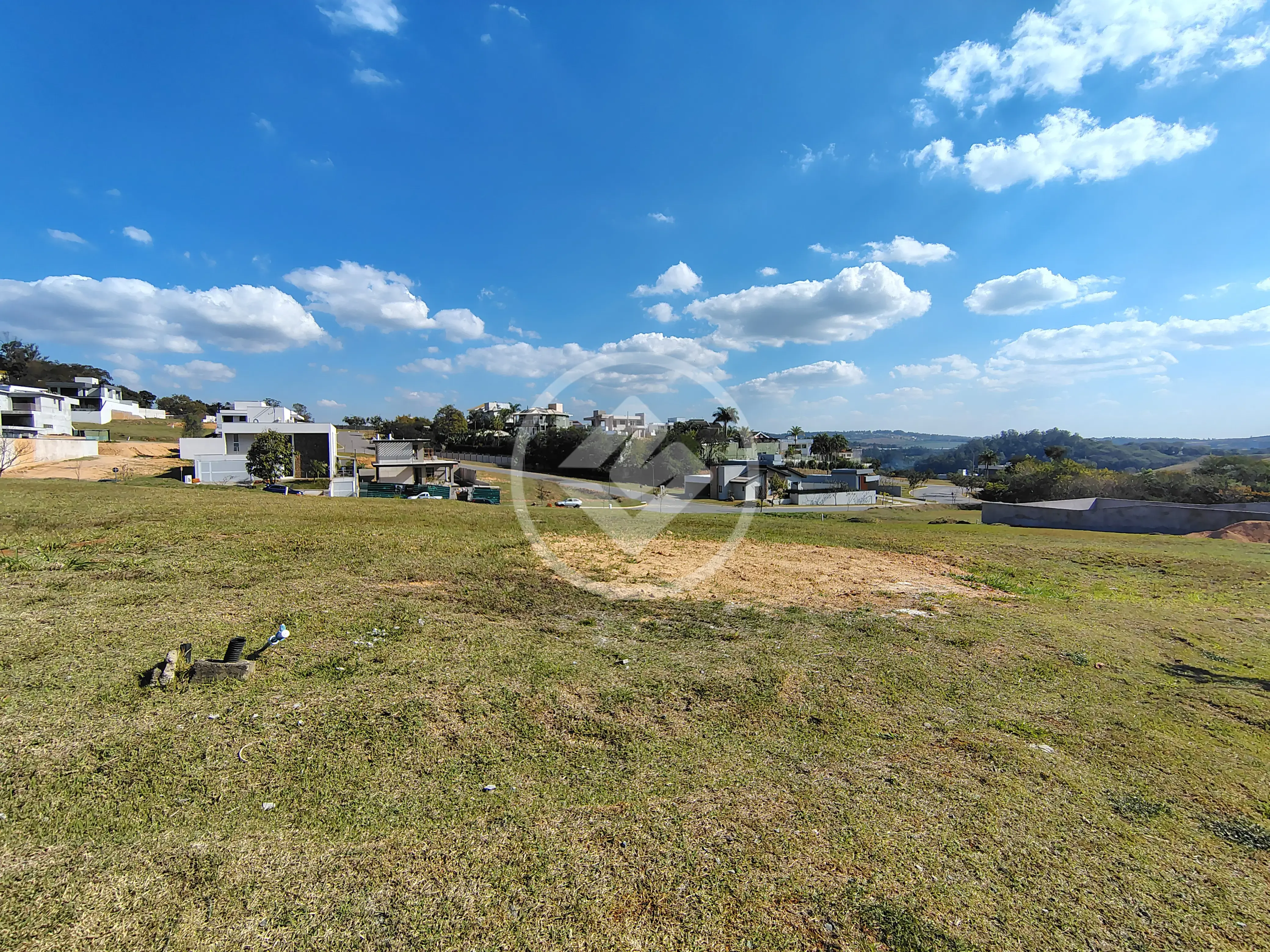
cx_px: 635
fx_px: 587
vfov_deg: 78.1
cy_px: 476
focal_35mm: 16
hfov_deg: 94.5
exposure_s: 1/1521
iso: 100
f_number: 2.2
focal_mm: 2.13
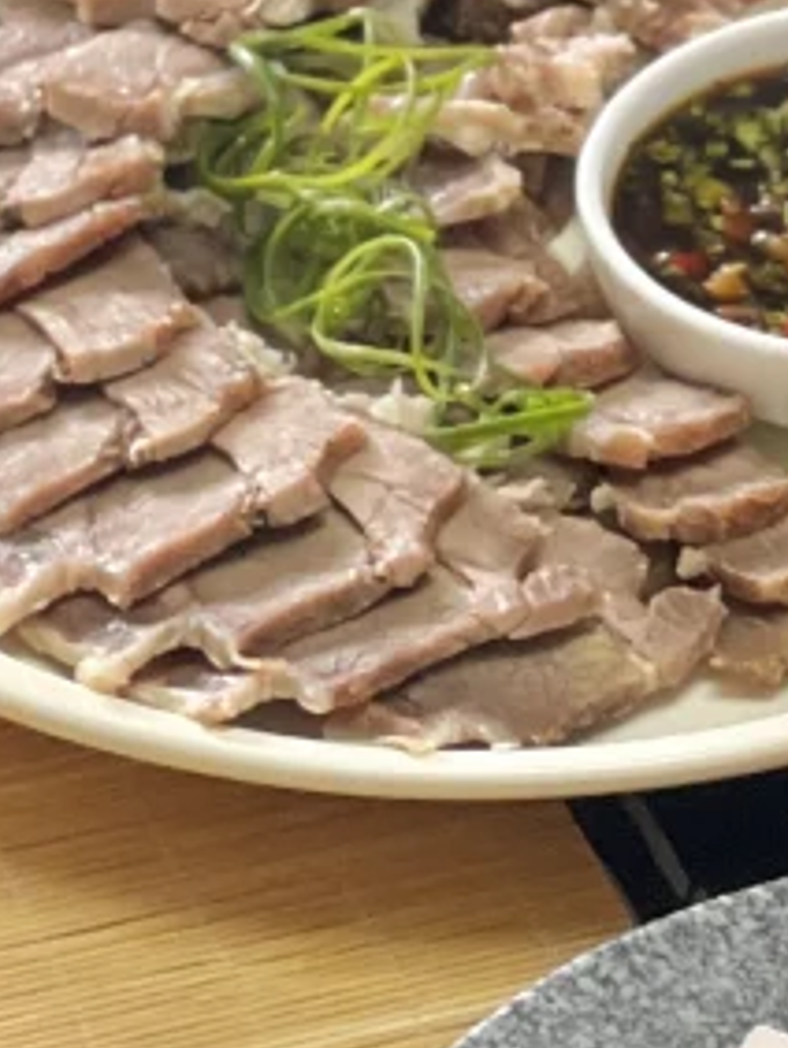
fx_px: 11910
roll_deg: -0.3
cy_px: 810
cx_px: 52
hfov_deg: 3.8
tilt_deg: -39.2
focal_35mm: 393
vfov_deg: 5.0
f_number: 2.8
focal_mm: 9
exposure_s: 1/40
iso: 160
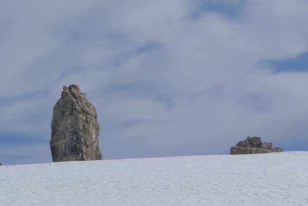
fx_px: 1095
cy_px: 7
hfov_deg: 15.9
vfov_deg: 10.6
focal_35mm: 128
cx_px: 58
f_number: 5.6
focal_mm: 13.9
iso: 80
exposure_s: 1/1000
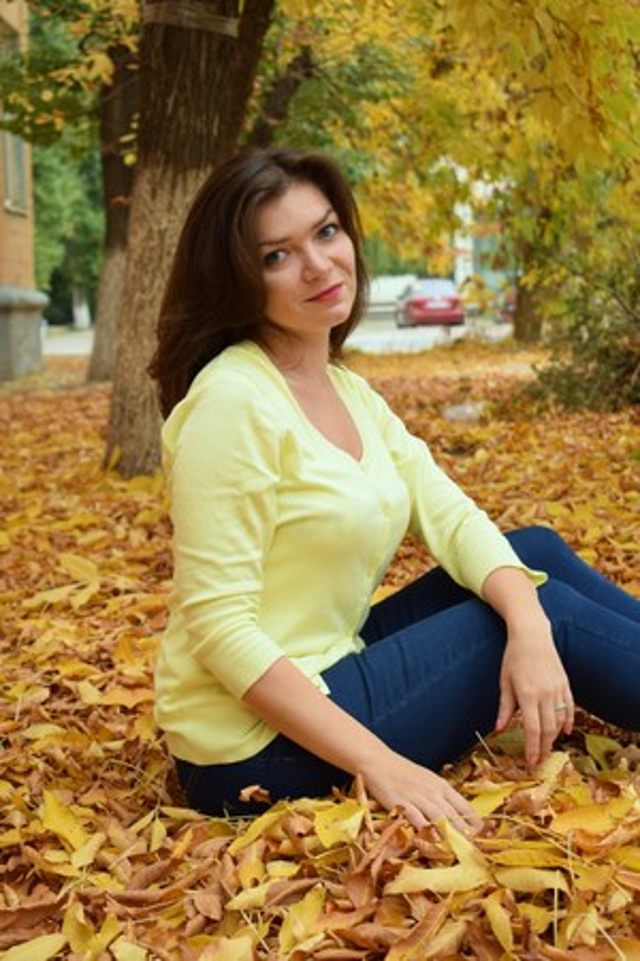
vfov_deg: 31.9
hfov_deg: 21.6
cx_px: 320
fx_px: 1680
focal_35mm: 63
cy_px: 480
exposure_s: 1/50
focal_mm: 42
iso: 100
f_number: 5.6
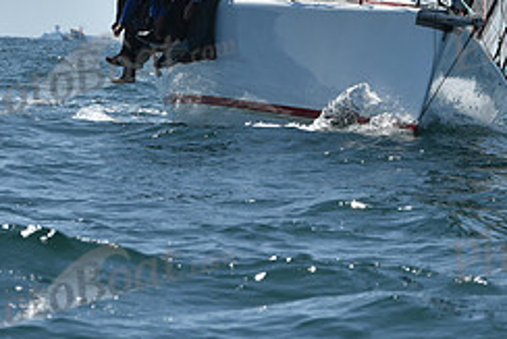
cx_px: 345
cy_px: -61
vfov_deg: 2.9
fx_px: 6693
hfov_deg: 4.3
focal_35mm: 475
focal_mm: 200
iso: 250
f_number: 9
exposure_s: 1/1250
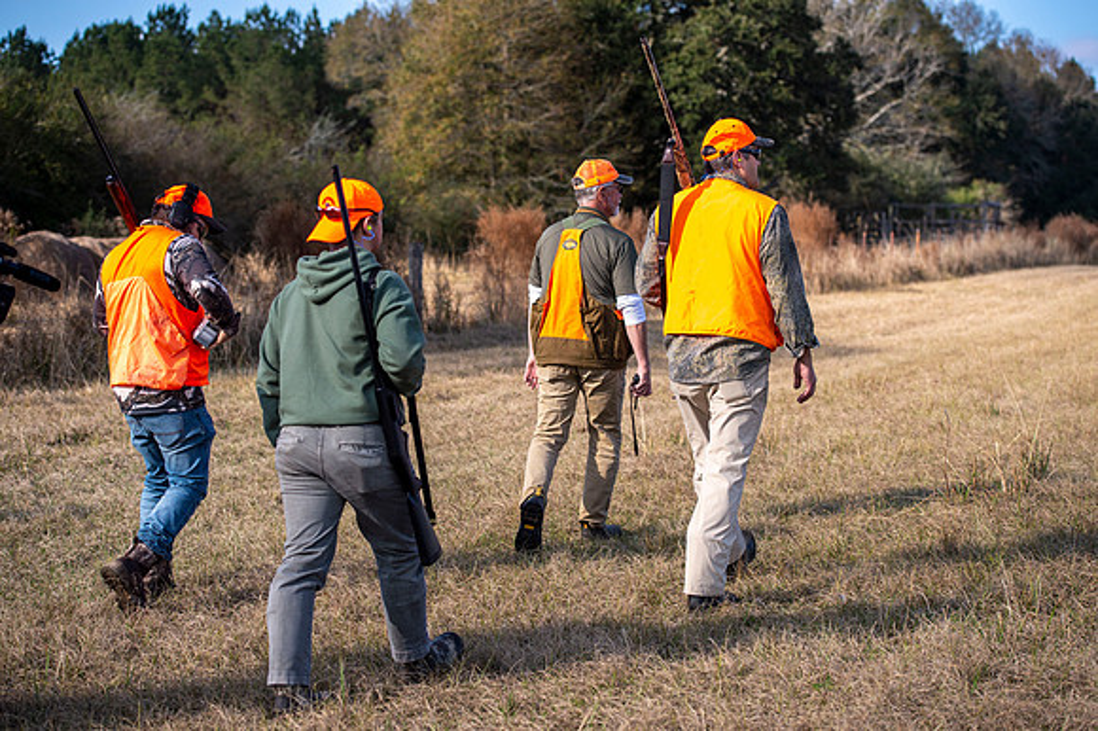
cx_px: 549
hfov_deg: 27.0
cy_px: 366
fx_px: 2286
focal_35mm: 75
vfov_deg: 18.2
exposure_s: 1/1600
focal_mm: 75
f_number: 4
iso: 200
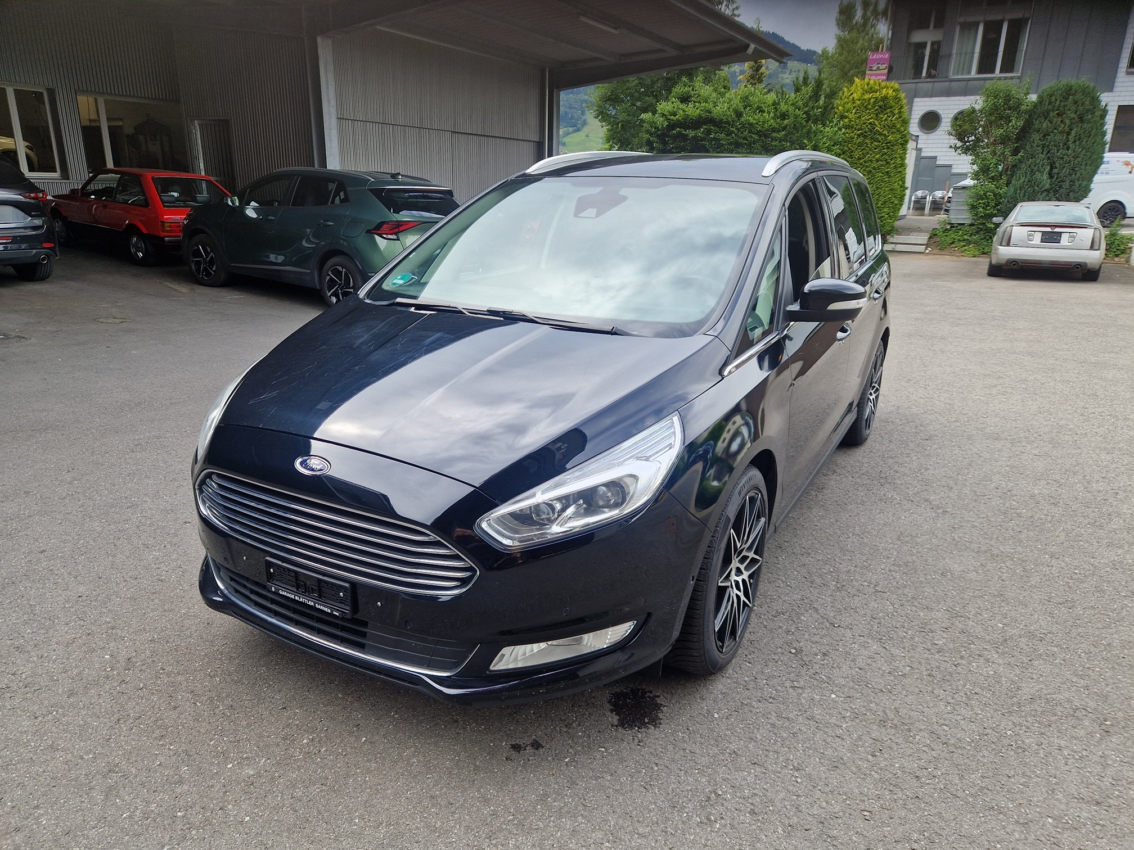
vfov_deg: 58.9
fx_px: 753
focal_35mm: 23
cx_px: 567
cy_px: 425
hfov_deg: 73.9
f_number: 1.8
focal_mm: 5.4
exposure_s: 1/286
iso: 50
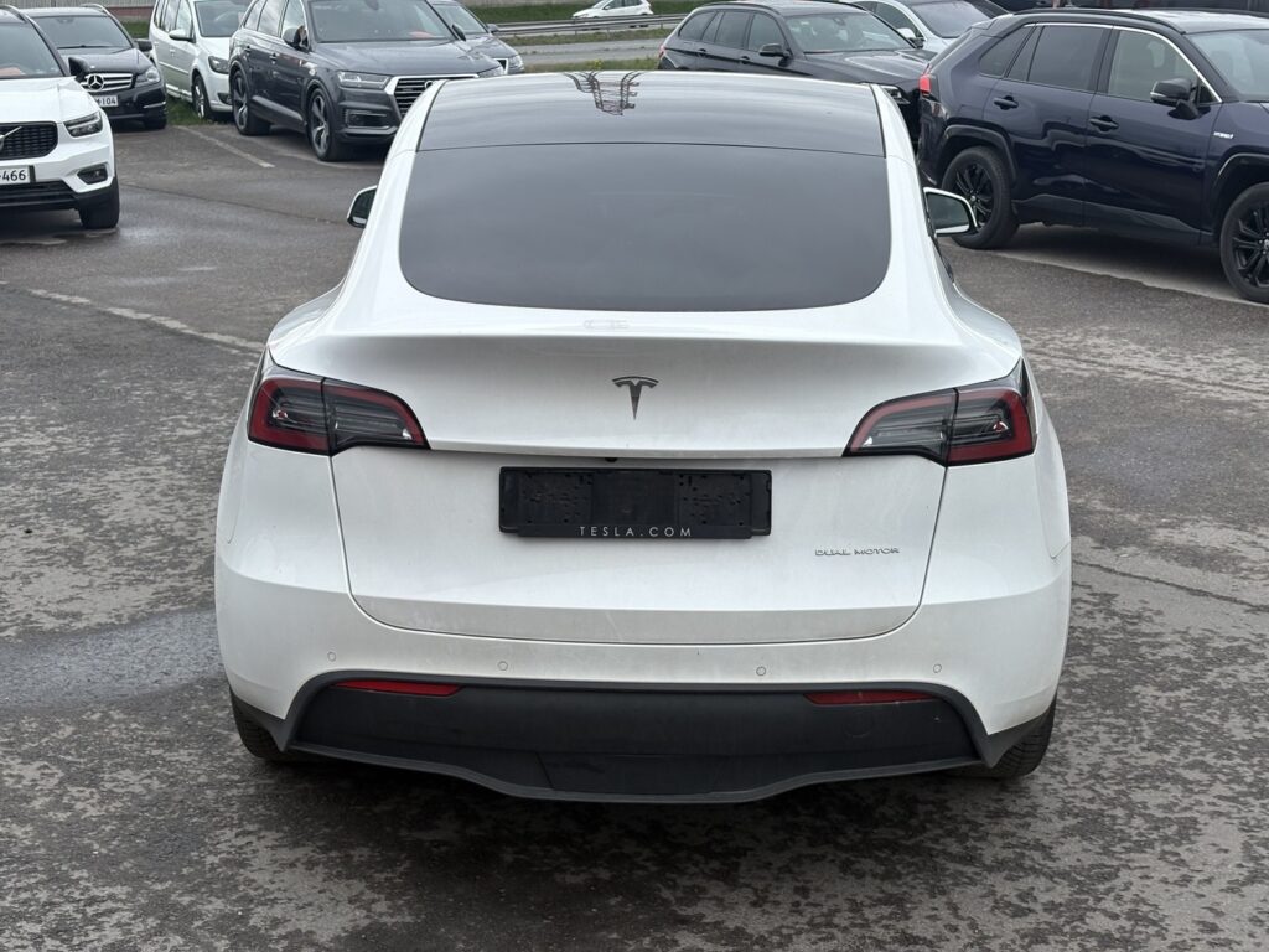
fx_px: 1906
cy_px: 476
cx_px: 634
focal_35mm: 52
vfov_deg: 28.0
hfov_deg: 36.8
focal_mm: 5.96
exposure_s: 1/1422
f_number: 1.6
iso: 32
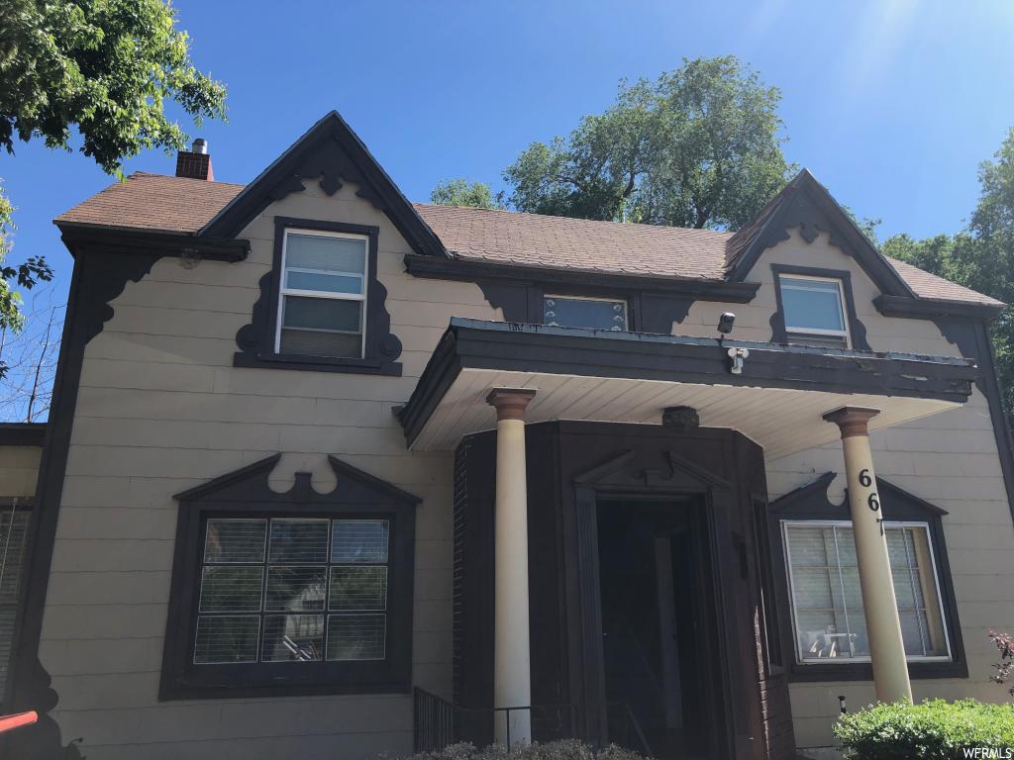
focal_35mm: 28
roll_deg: +1.6
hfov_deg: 63.4
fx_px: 820
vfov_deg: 49.7
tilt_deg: +16.8
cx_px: 507
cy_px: 380
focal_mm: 3.99
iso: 20
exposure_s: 1/917
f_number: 1.8
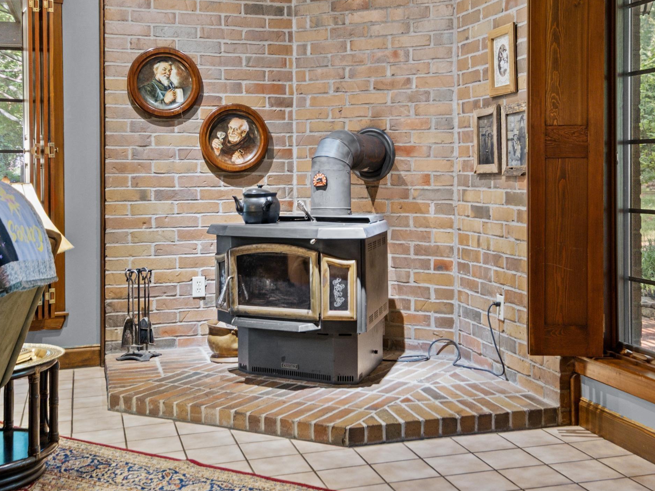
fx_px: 870
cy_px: 203
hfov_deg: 41.1
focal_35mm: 46
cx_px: 391
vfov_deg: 31.5
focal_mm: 24
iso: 800
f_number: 7.1
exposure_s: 1.3
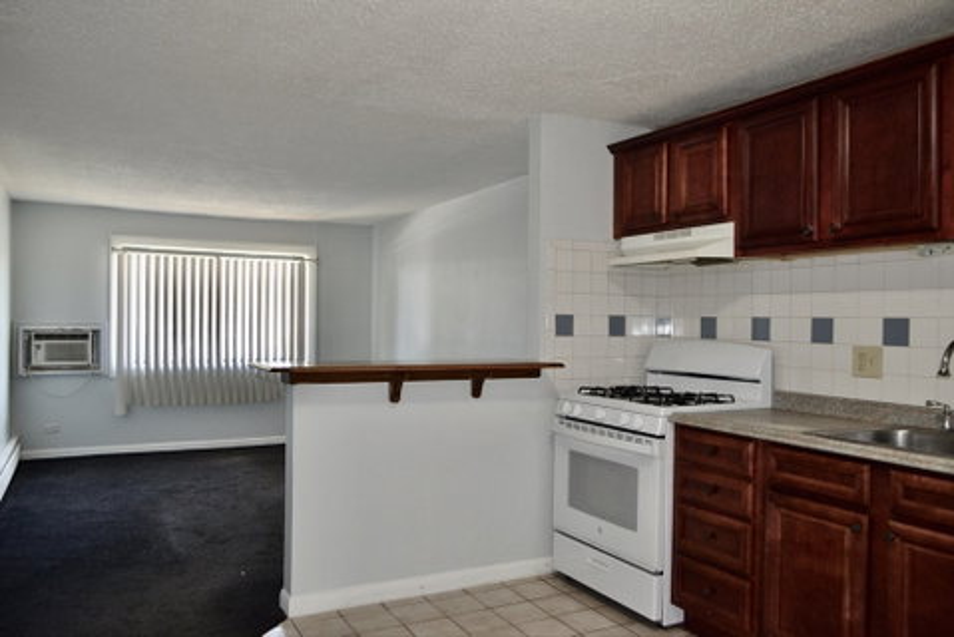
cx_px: 477
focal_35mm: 27
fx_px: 716
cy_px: 318
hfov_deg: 67.4
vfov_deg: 48.0
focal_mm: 18
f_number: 3.5
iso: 720
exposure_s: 1/60
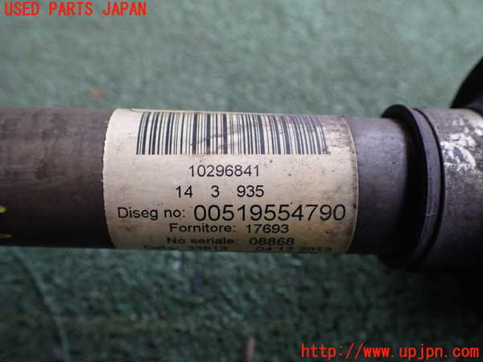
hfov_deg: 60.0
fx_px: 419
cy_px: 181
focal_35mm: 30
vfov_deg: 46.8
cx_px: 242
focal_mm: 5.4
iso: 320
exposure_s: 1/125
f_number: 2.3
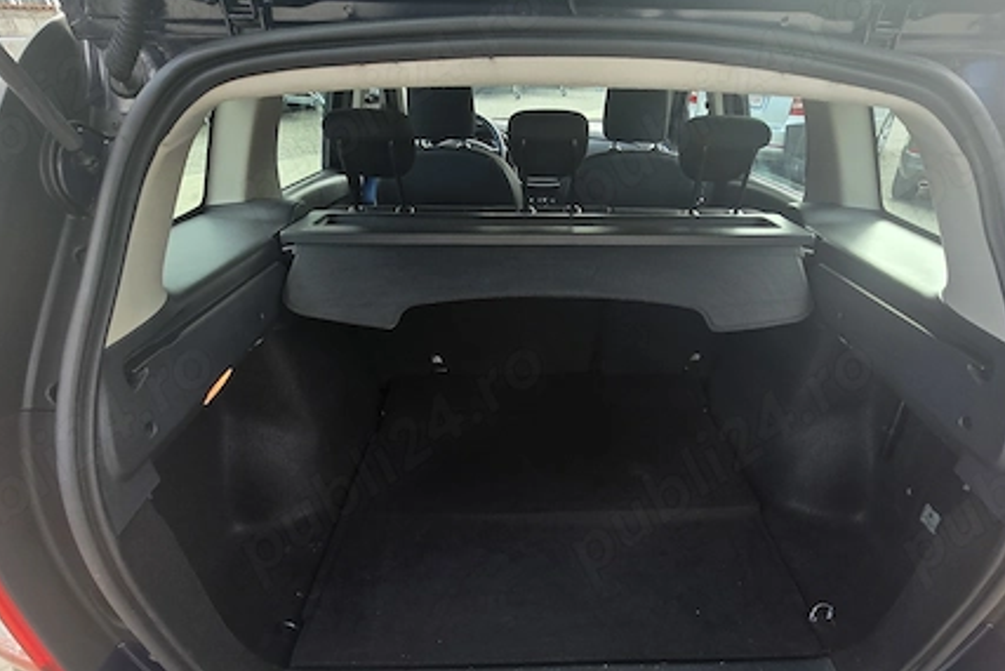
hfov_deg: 86.6
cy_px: 485
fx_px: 531
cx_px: 555
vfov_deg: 61.7
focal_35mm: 19
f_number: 2.2
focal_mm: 2.2
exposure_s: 1/178
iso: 50
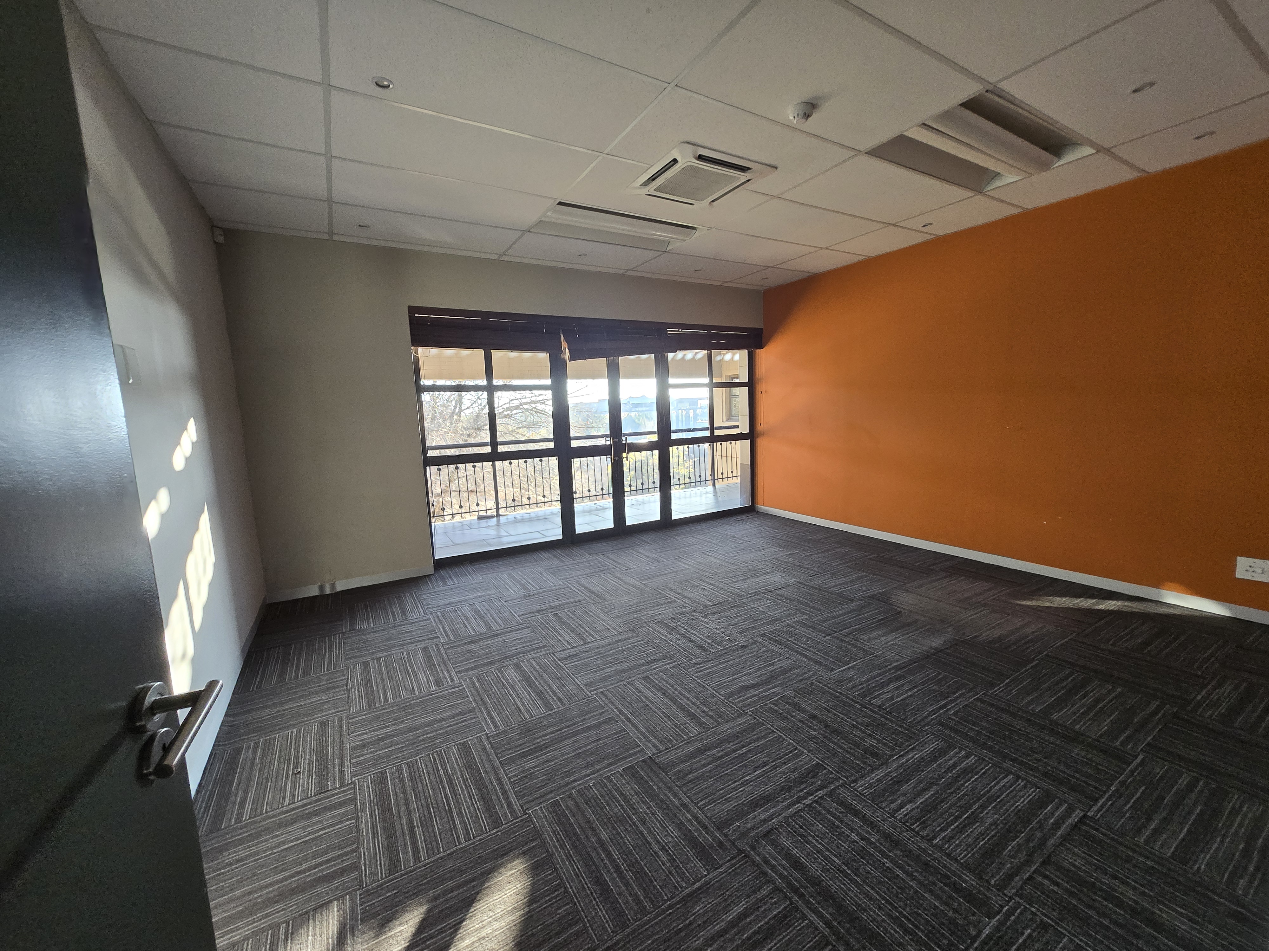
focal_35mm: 13
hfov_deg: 106.2
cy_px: 476
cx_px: 634
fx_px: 477
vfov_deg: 89.9
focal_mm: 1.7
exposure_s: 1/50
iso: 160
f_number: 2.2
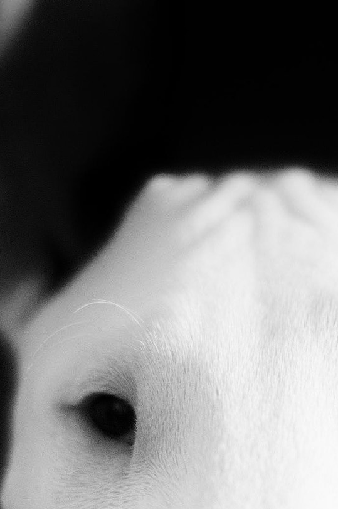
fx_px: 2089
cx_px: 287
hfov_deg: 9.2
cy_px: 362
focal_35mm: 148
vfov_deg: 13.8
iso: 400
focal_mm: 50
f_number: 1.8
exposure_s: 1/250
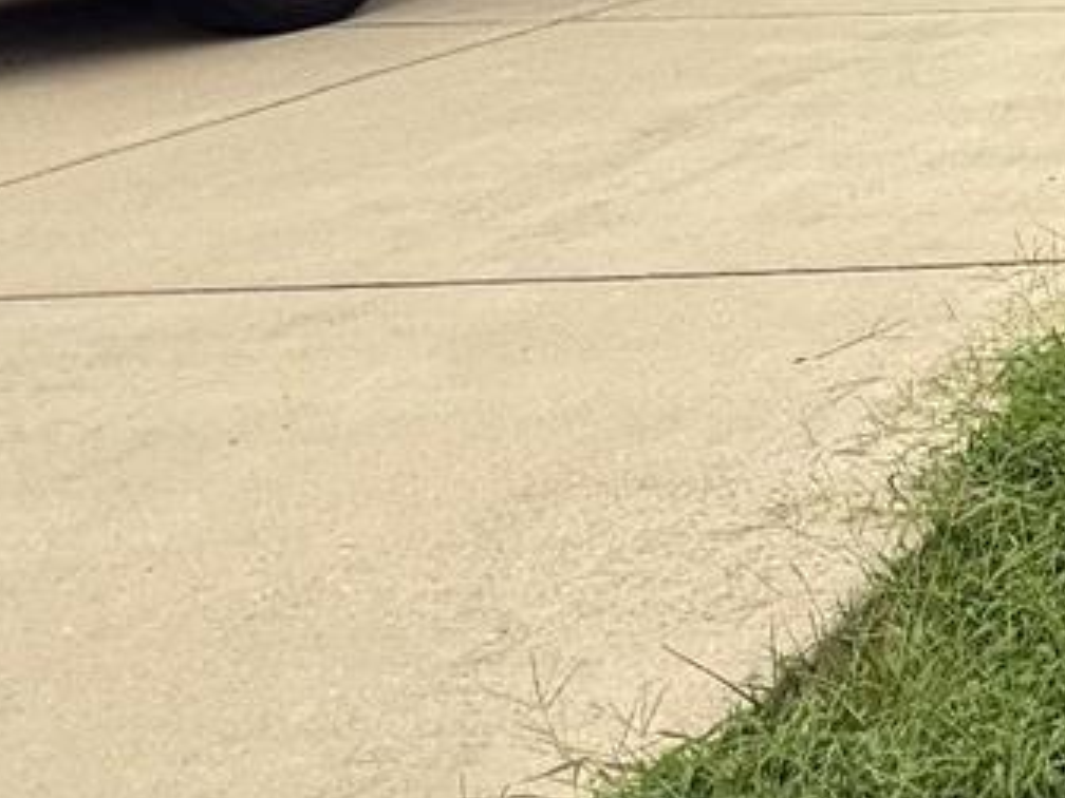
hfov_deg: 19.6
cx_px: 2079
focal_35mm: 60
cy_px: -272
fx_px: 1846
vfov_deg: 21.7
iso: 50
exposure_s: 1/1087
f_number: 2.2
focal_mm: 2.22
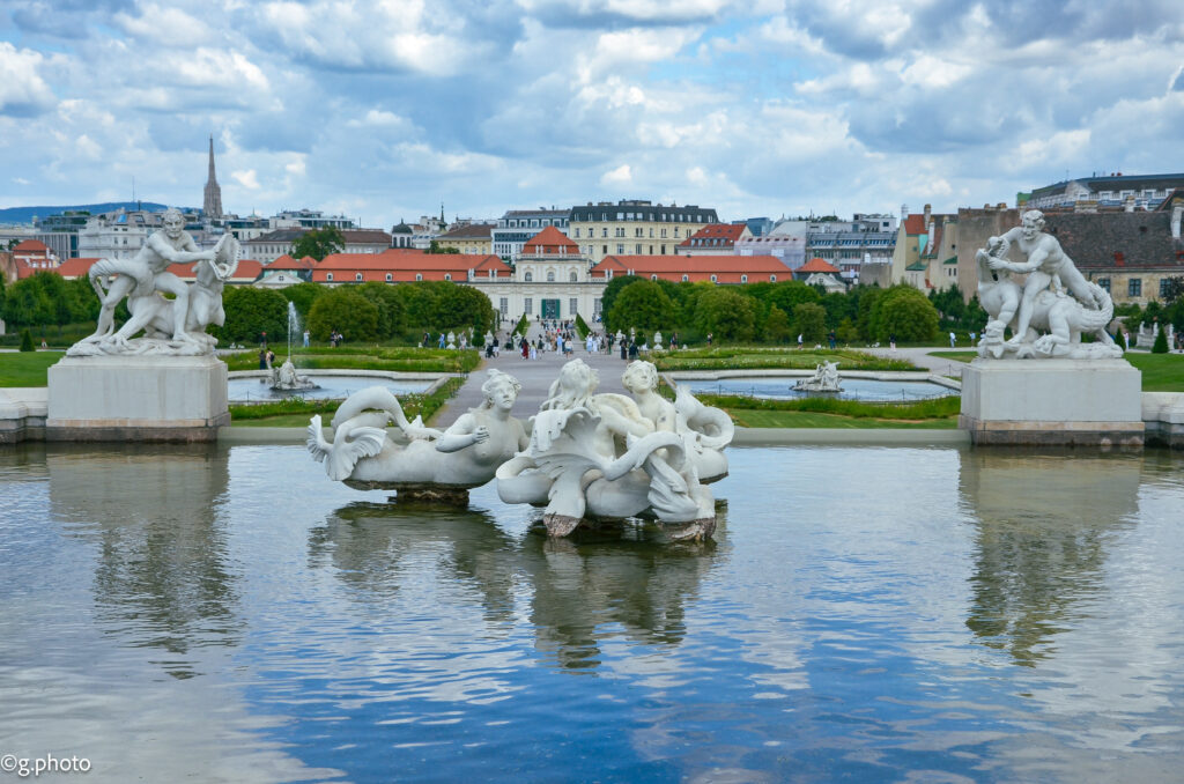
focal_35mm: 52
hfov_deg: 37.9
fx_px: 1723
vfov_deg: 25.6
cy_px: 392
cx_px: 592
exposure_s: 1/800
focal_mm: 35
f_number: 7.1
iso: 160
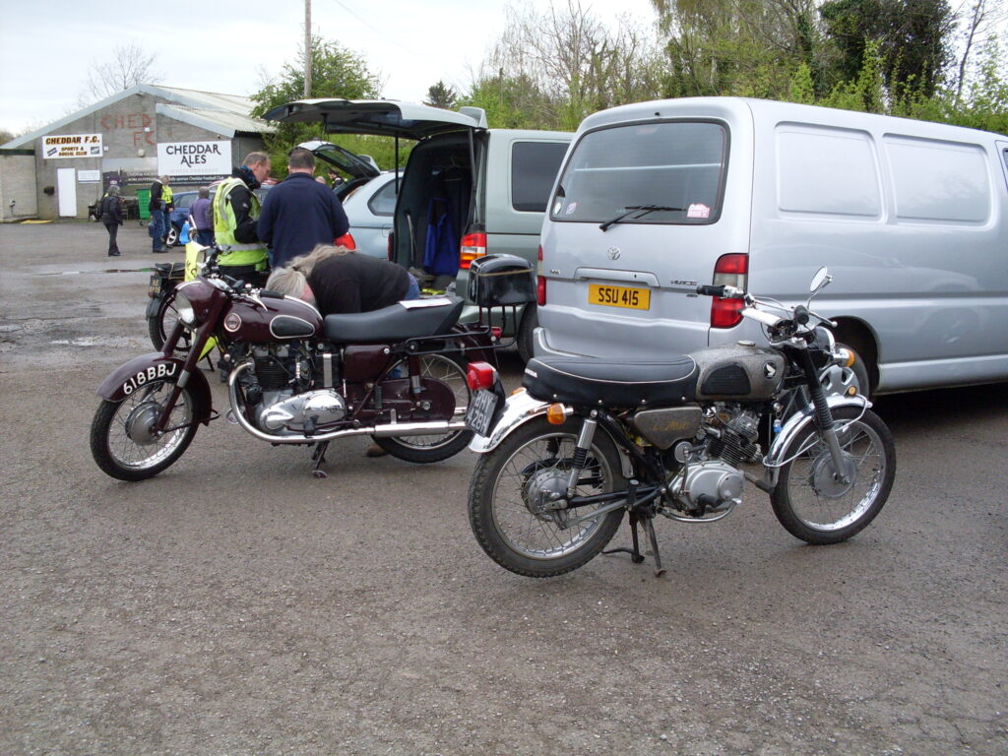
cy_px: 378
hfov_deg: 49.0
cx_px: 504
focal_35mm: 38
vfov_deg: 37.7
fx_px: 1107
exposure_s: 1/250
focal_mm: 6.3
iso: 80
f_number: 2.8
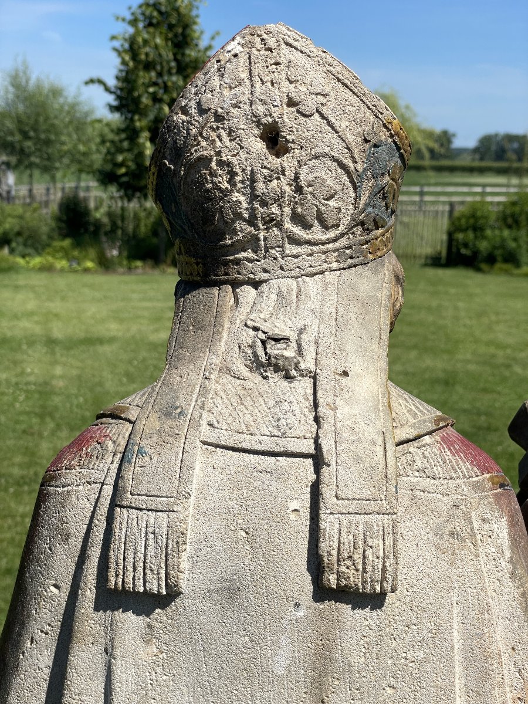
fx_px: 1058
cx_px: 264
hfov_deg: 28.0
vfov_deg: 36.8
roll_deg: -1.2
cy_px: 352
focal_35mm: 52
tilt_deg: -8.9
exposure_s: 1/2519
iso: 25
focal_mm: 6
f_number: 2
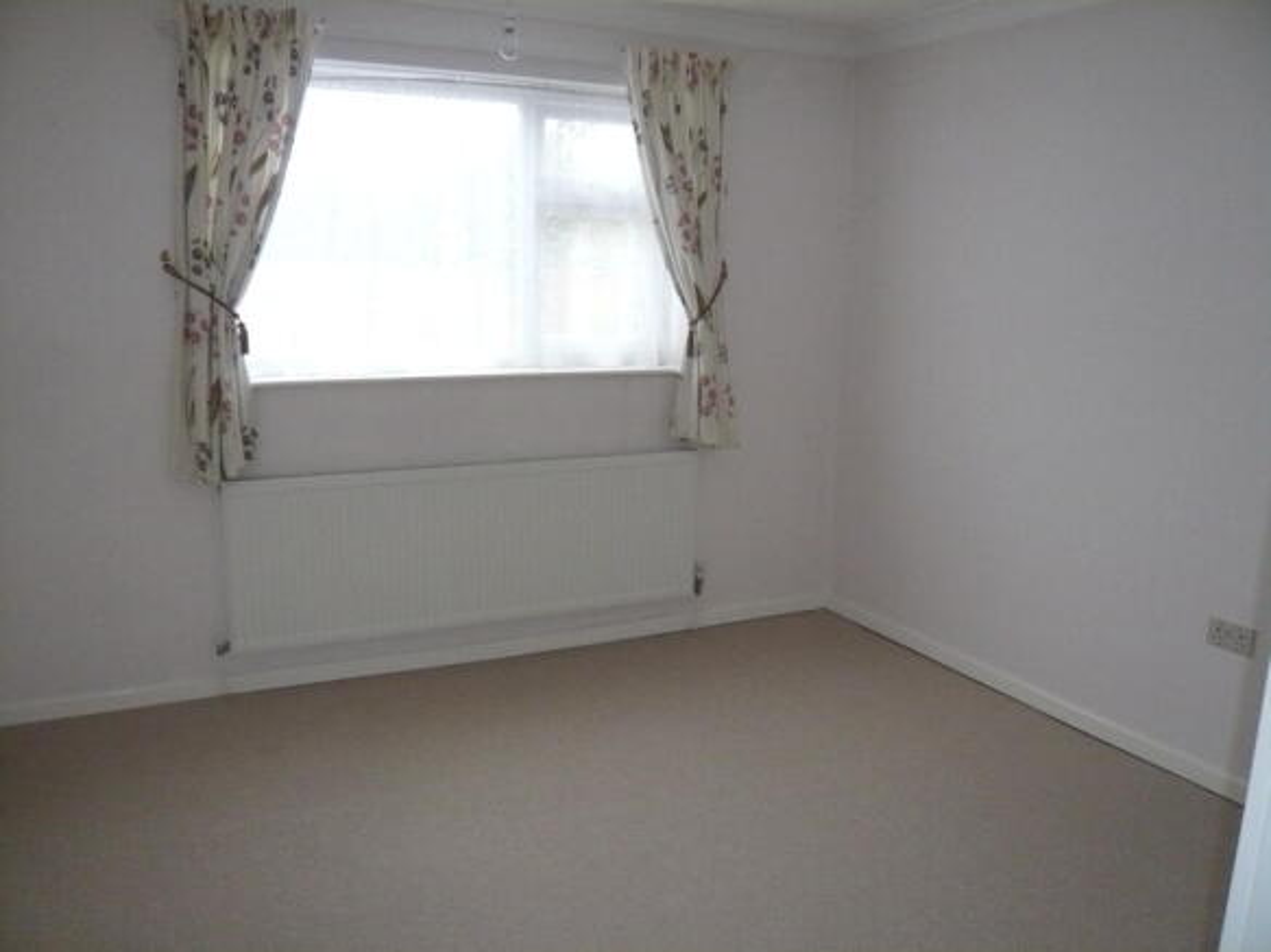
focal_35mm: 28
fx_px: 1028
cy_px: 476
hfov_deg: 63.5
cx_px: 636
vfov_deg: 49.7
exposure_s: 1/160
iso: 400
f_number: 2.8
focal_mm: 4.6
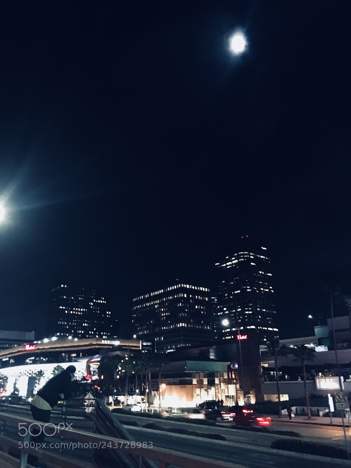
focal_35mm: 29
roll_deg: +2.6
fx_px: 392
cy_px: 234
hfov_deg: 48.2
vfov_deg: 61.7
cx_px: 176
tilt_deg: +20.5
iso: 1000
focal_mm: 4.15
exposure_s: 1/15
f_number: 2.2
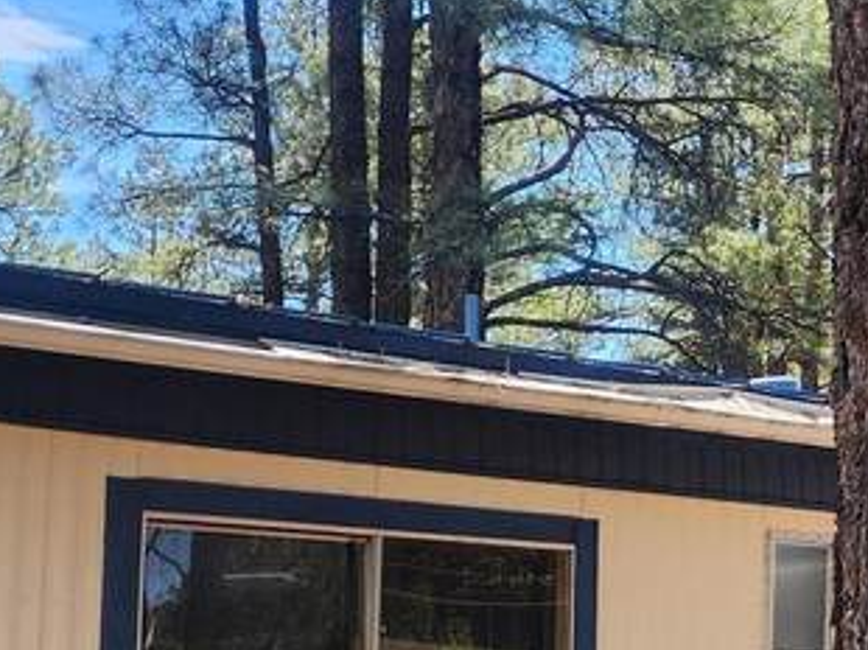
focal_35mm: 95
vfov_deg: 15.4
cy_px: 566
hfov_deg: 16.3
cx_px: 1688
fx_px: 2380
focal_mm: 6.4
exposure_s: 1/240
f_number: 1.8
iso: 12
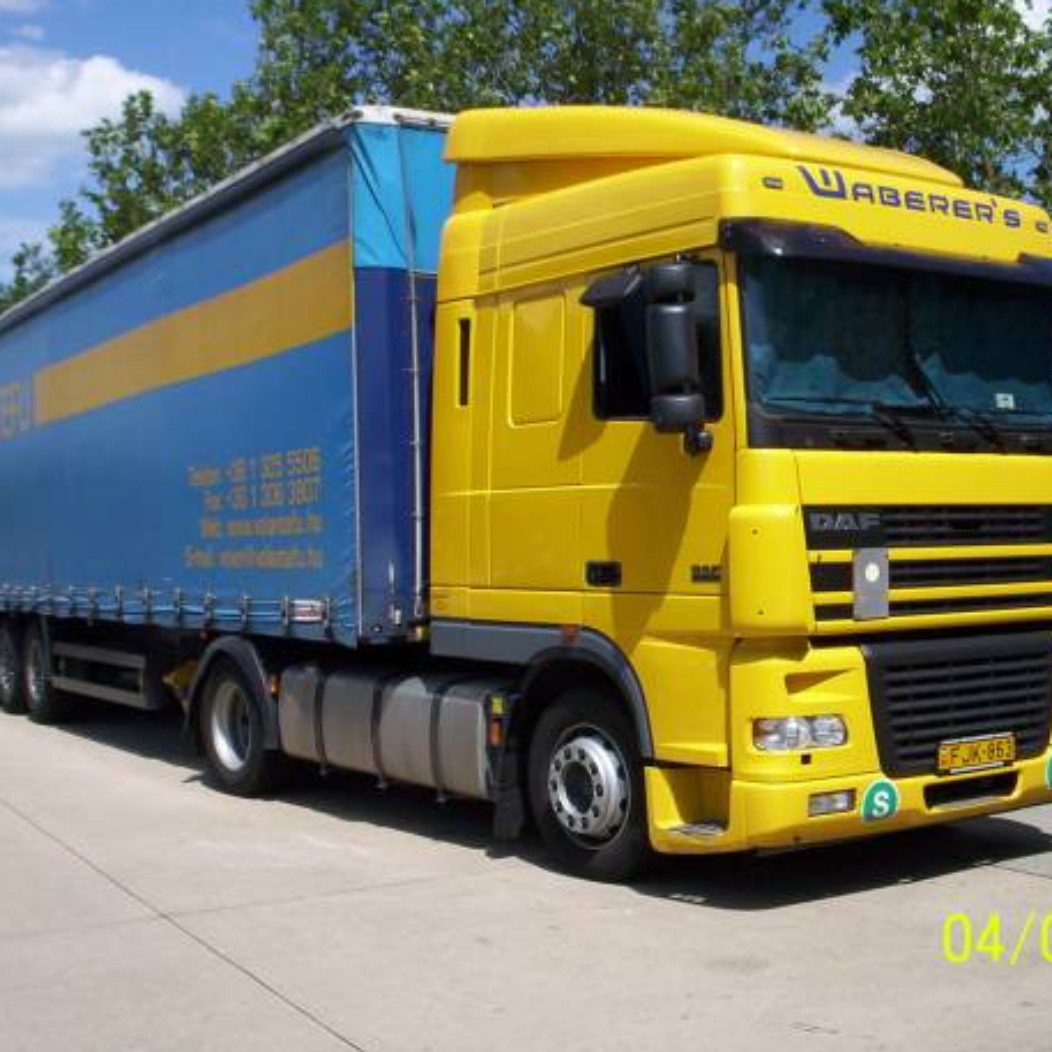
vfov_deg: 36.1
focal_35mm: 47
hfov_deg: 36.0
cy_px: 523
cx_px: 603
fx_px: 1616
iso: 100
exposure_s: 1/912
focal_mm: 4.99
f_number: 4.5
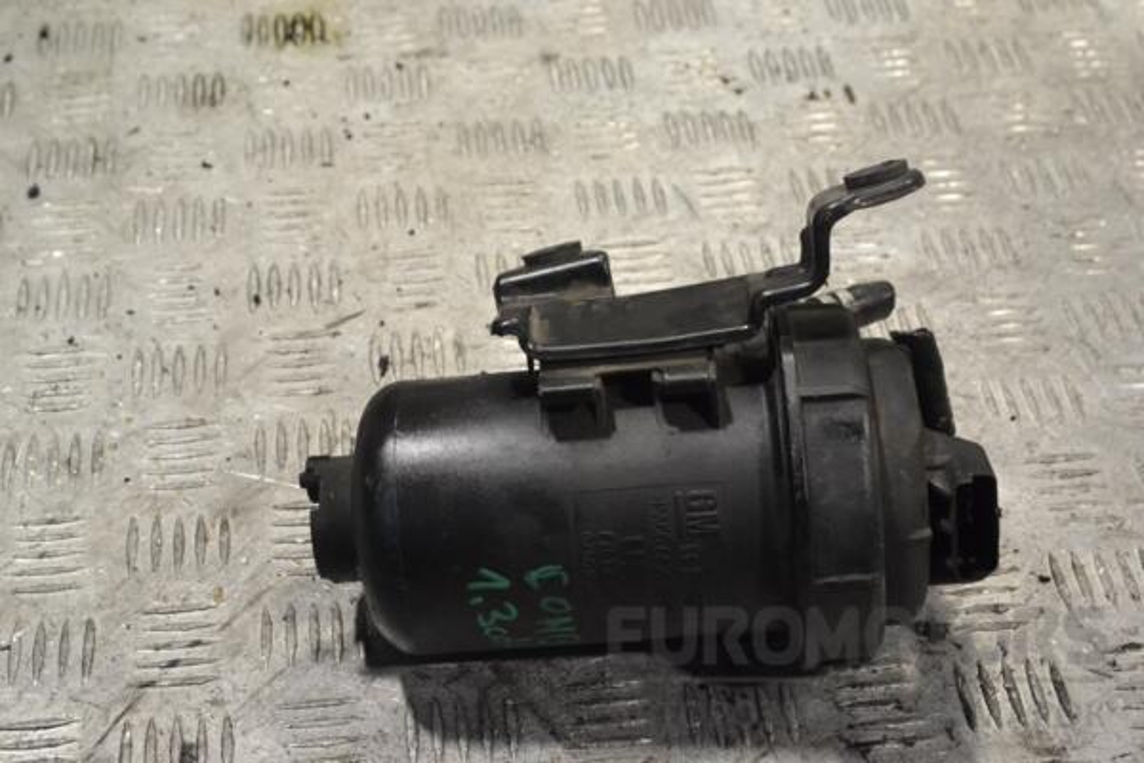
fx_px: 2145
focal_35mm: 68
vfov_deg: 20.2
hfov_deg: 29.9
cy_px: 382
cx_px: 572
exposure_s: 1/250
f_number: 8
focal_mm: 45
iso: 3200
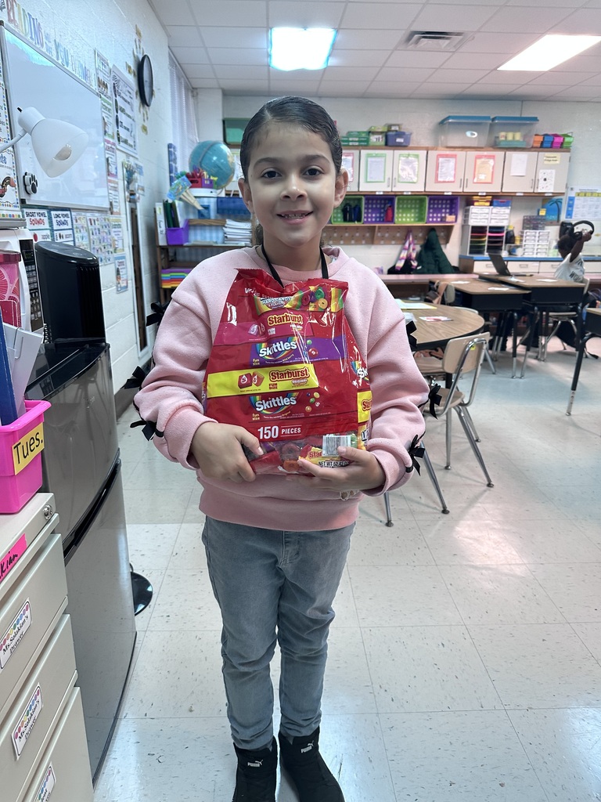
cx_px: 300
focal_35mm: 24
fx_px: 556
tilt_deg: -16.5
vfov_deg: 71.6
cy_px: 401
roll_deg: -0.1
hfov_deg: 56.8
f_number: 1.78
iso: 250
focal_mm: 6.86
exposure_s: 1/82
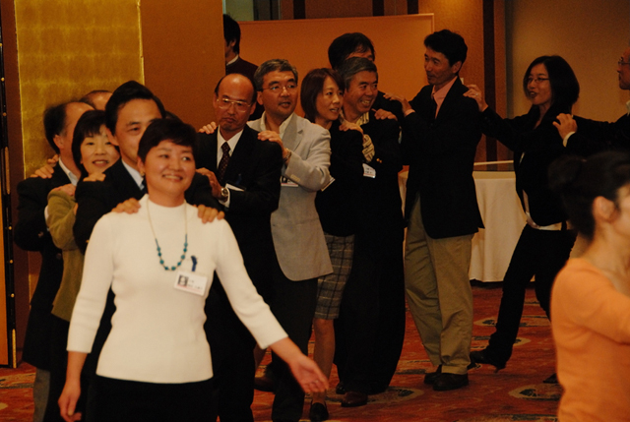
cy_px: 211
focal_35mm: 158
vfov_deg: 8.7
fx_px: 2761
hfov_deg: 13.0
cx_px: 315
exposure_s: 1/60
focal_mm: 105
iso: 800
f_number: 5.3
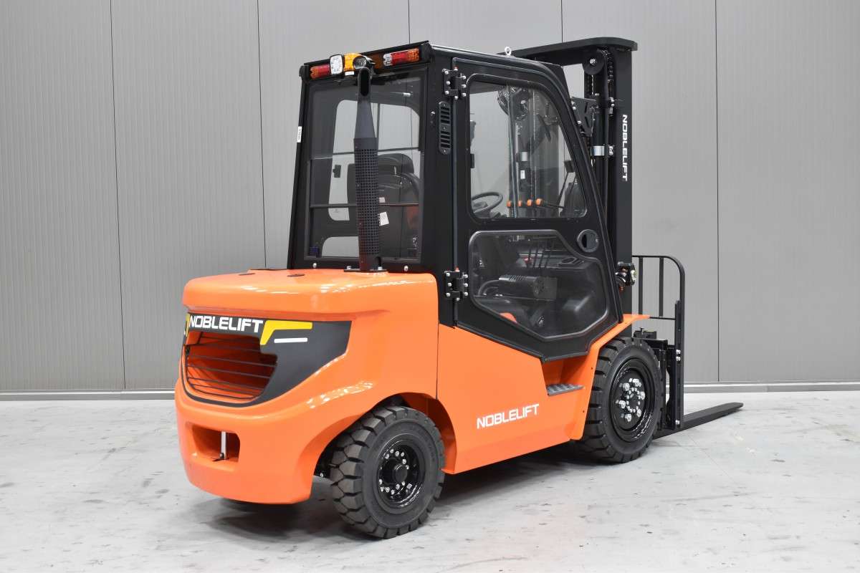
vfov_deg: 31.9
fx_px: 1003
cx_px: 430
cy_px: 286
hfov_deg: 46.4
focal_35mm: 42
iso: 1250
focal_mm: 28
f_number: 6.3
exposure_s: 1/20
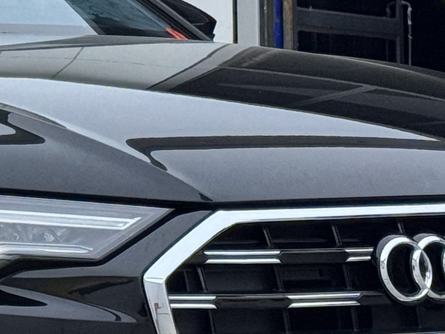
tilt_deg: +4.3
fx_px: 2944
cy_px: -64
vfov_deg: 6.5
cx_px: -146
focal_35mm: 229
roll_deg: +1.2
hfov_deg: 8.5
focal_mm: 6.76
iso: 64
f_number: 1.78
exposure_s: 1/433
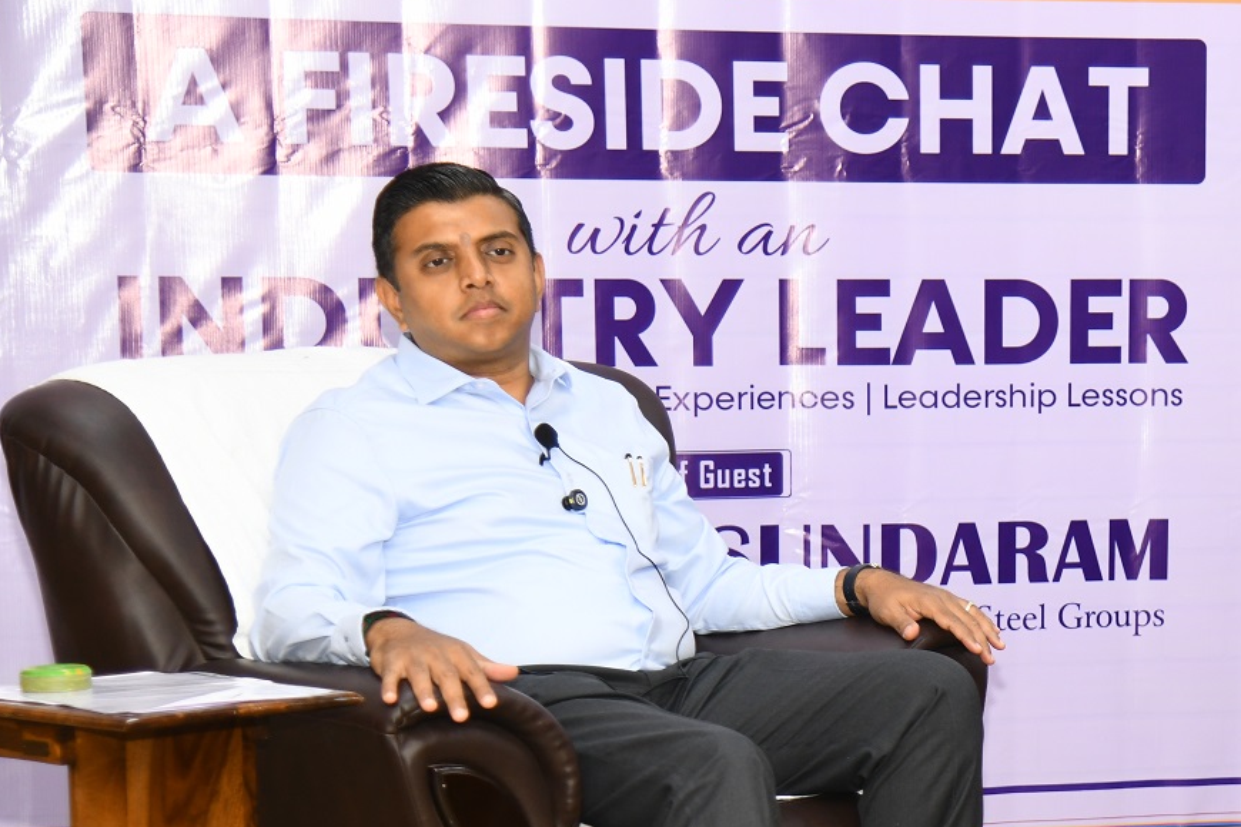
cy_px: 613
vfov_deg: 12.0
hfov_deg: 17.7
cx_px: 1110
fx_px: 3930
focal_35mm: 114
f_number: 4
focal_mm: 62
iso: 800
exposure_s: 1/160
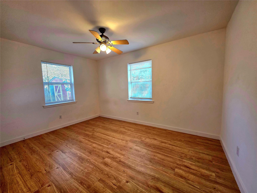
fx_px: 97
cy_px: 96
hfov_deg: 106.2
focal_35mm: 13
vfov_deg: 89.9
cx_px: 128
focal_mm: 2.2
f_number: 1.9
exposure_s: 1/120
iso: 160
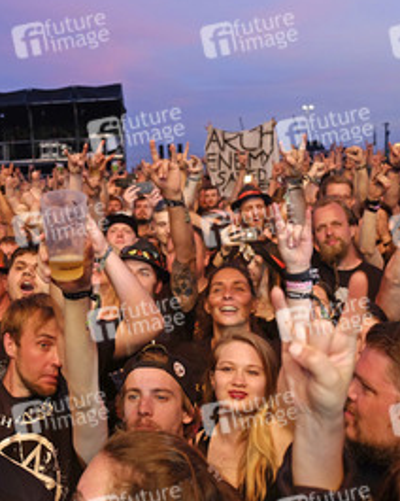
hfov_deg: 33.9
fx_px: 636
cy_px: 272
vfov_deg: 42.9
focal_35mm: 43
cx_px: 85
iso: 1000
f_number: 2.8
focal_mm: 18
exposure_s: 1/250
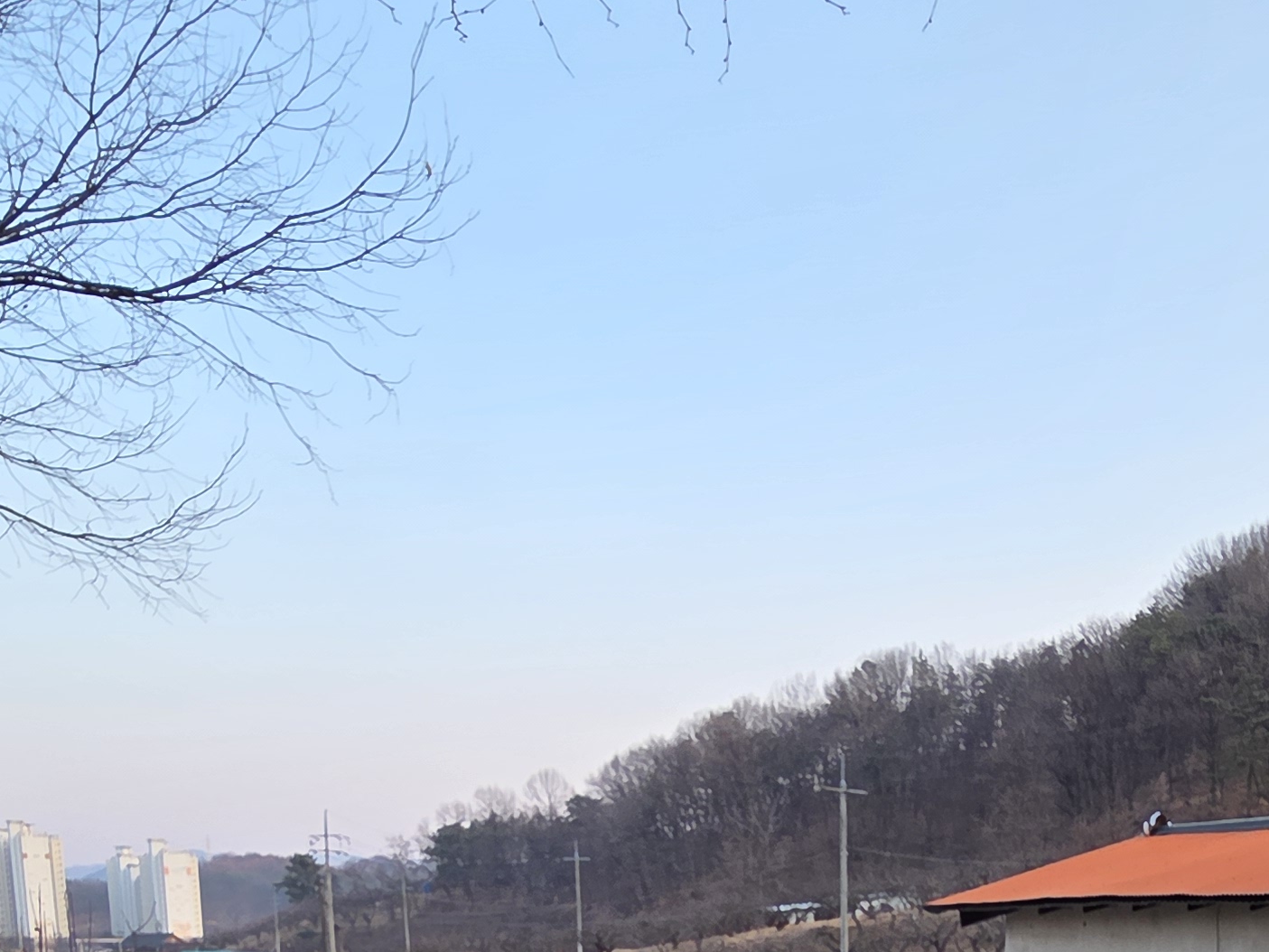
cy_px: 1224
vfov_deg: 30.7
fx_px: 1357
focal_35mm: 37
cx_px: 737
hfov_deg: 49.9
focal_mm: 2.2
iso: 50
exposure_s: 1/175
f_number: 2.2
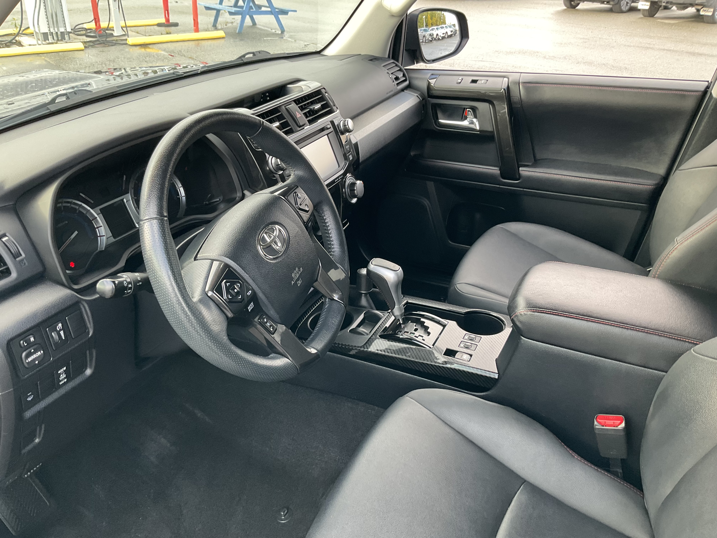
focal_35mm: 29
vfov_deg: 48.2
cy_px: 269
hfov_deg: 61.7
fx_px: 601
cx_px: 358
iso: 64
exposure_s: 1/122
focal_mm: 3
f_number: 1.8
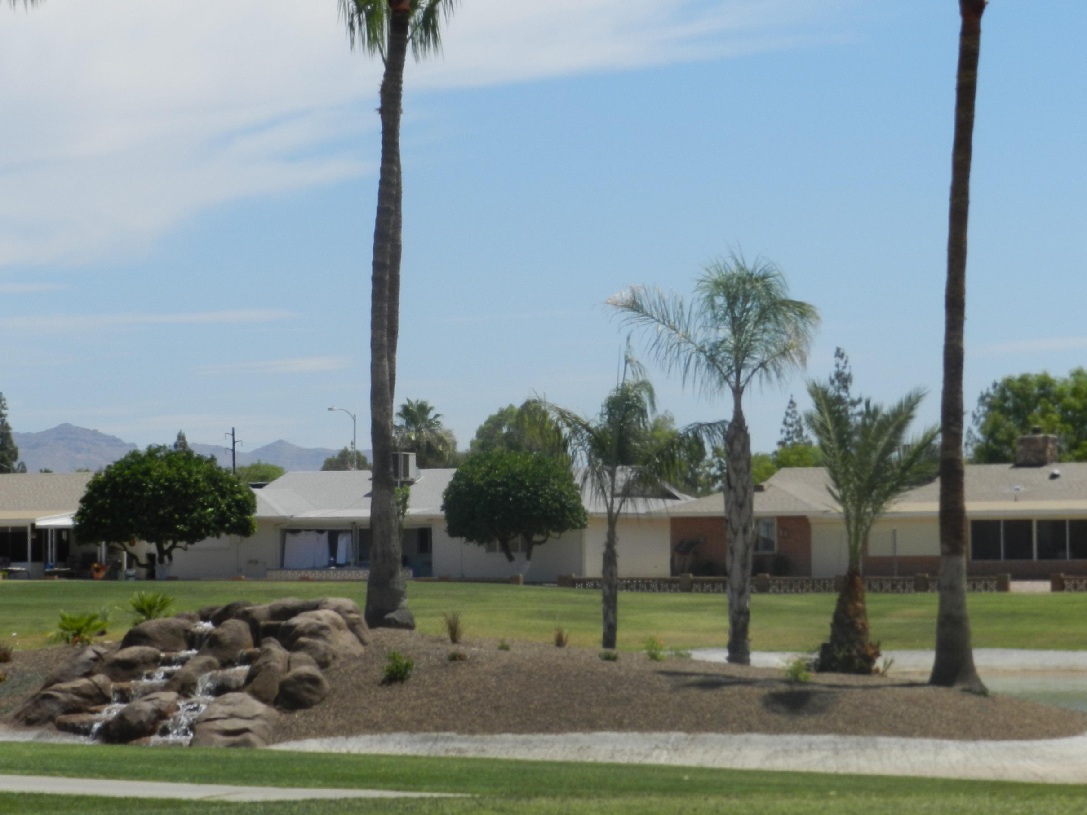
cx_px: 441
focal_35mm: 124
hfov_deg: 15.9
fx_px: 3894
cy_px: 322
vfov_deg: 12.0
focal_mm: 17.7
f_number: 5.6
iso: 160
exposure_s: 1/1000
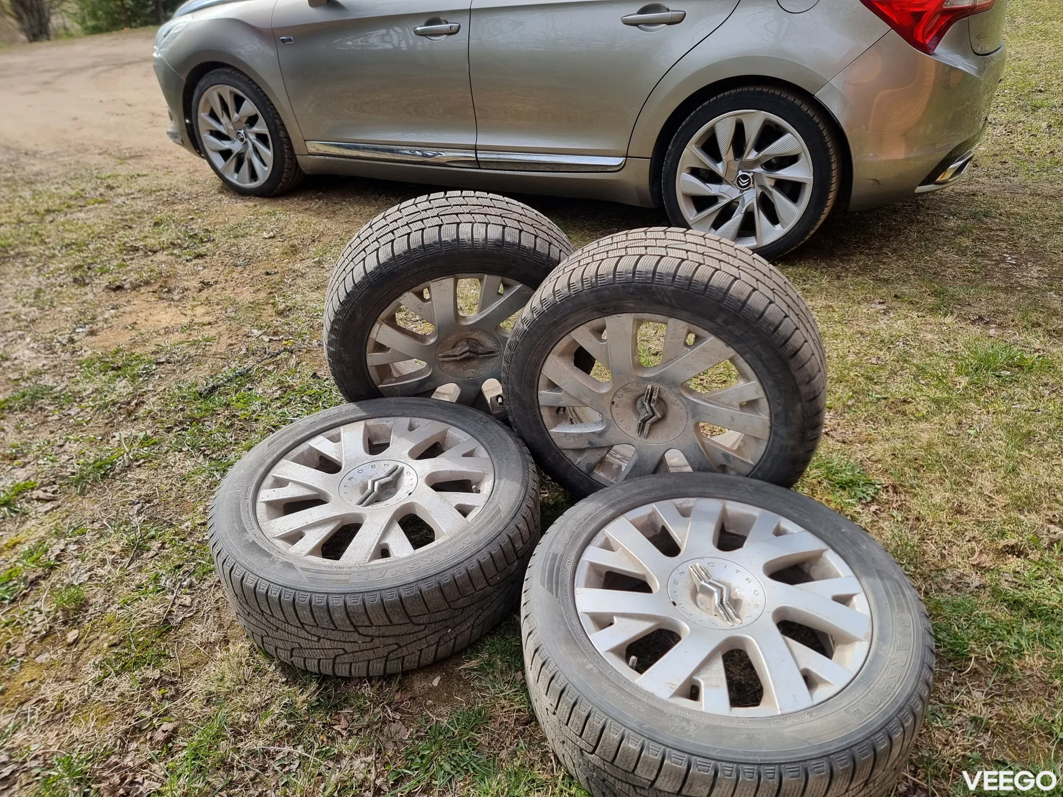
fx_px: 737
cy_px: 398
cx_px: 532
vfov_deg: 56.8
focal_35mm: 24
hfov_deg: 71.6
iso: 50
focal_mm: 6.7
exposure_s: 1/474
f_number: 1.8
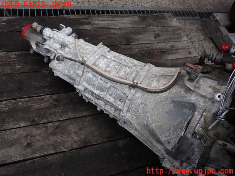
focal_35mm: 30
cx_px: 118
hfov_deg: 60.0
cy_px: 88
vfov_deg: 46.8
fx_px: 204
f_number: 3.2
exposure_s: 1/800
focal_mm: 5.4
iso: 100
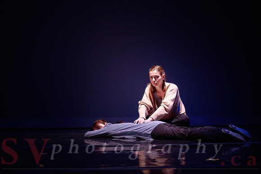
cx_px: 107
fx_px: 599
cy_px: 71
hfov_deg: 24.5
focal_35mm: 83
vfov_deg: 16.5
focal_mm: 70
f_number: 2.8
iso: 1600
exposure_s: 1/160
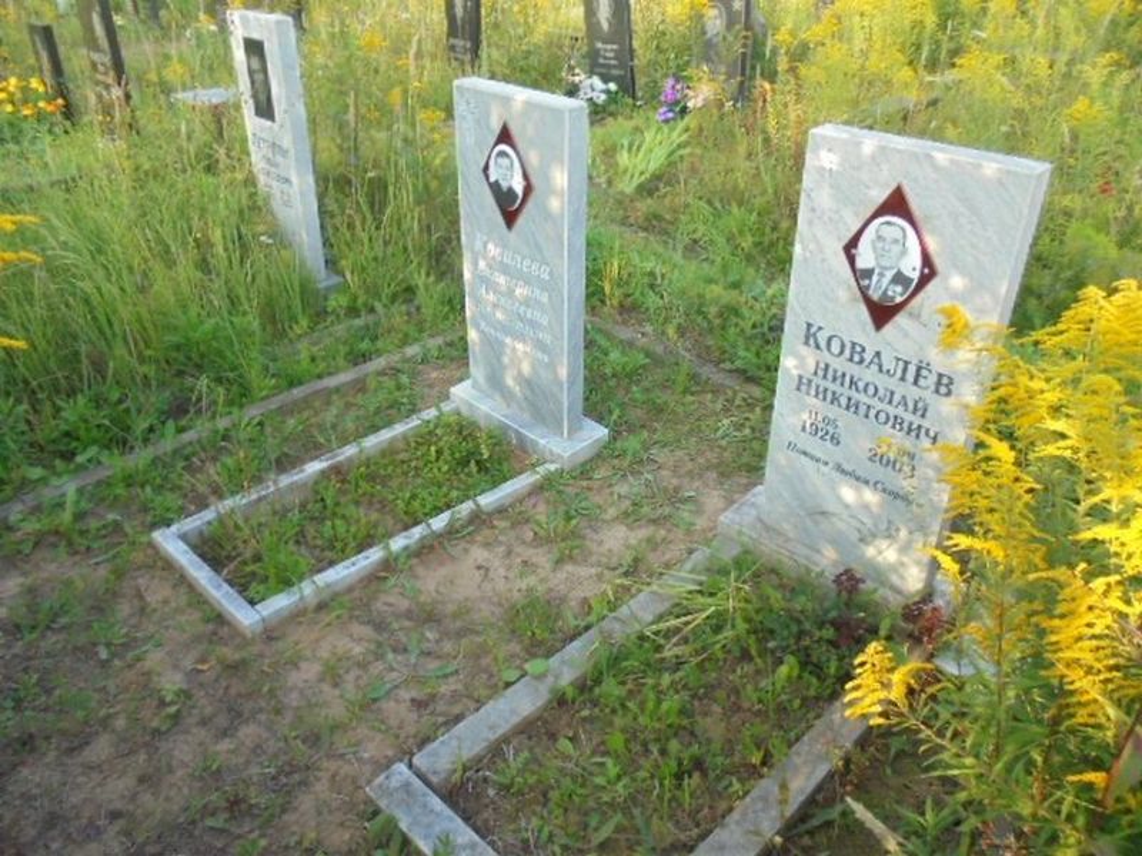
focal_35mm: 26
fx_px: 858
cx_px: 571
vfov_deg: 53.1
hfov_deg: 67.3
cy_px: 428
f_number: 3.5
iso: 250
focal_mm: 4.6
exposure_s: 1/250
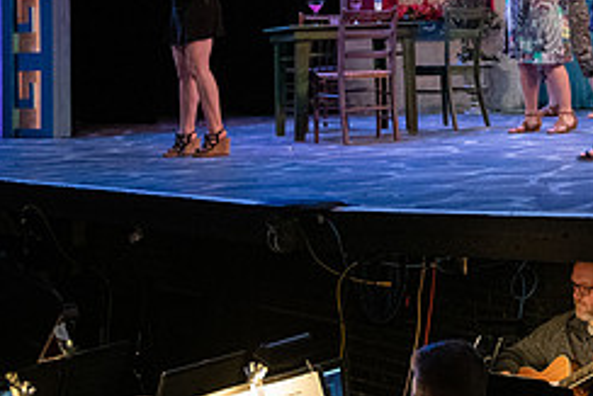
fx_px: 1253
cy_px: -67
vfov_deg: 17.2
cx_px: 625
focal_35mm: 76
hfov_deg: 25.1
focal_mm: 32
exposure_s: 1/250
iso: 3200
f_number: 3.2
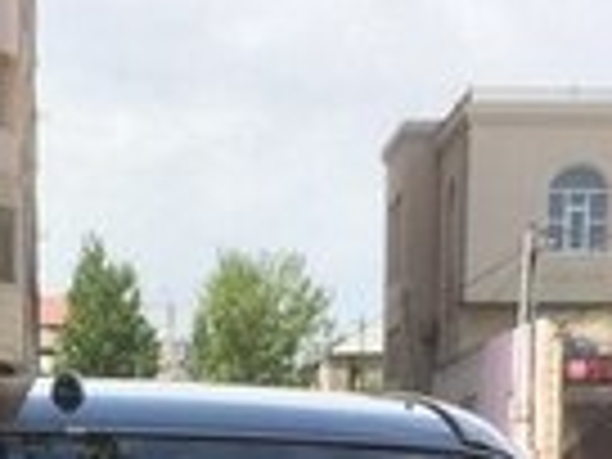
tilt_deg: -11.2
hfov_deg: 14.0
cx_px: 162
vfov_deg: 9.6
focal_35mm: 141
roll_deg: +0.6
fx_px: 2493
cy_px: 1001
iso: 32
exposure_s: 1/1244
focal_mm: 4.15
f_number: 2.2
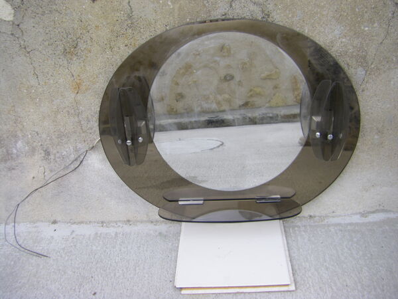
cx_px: 199
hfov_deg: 49.0
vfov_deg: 37.7
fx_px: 437
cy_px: 150
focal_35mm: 38
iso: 64
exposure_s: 1/125
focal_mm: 6.3
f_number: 3.5
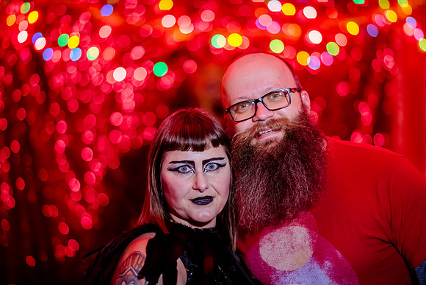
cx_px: 213
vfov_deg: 12.8
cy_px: 142
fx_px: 1272
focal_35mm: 107
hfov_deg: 19.0
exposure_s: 1/100
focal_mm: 105
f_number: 2
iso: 2500
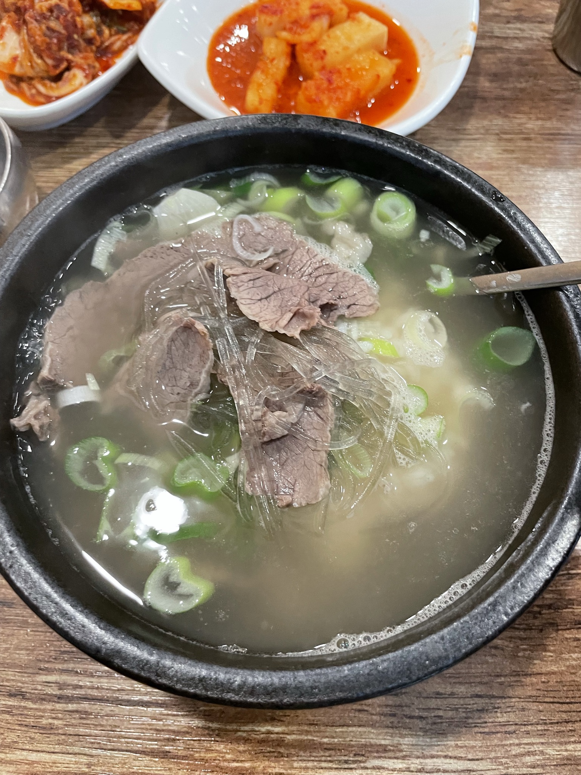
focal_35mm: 26
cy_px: 388
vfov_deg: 67.3
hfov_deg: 53.1
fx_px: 582
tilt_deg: -66.1
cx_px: 290
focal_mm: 4.2
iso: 320
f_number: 1.6
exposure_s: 1/60
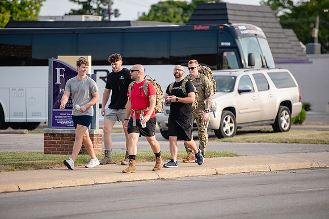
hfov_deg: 10.3
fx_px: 1828
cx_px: 164
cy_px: 110
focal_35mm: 200
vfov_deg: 6.9
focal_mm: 200
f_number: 3.2
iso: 80
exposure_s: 1/500
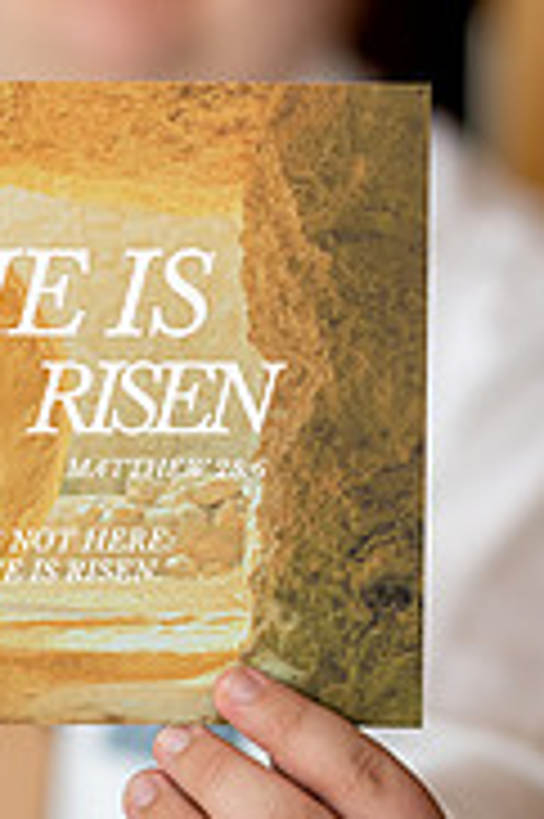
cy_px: 324
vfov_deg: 7.9
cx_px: 112
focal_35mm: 260
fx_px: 5904
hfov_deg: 5.3
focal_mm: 105
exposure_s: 1/400
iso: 100
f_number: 1.4
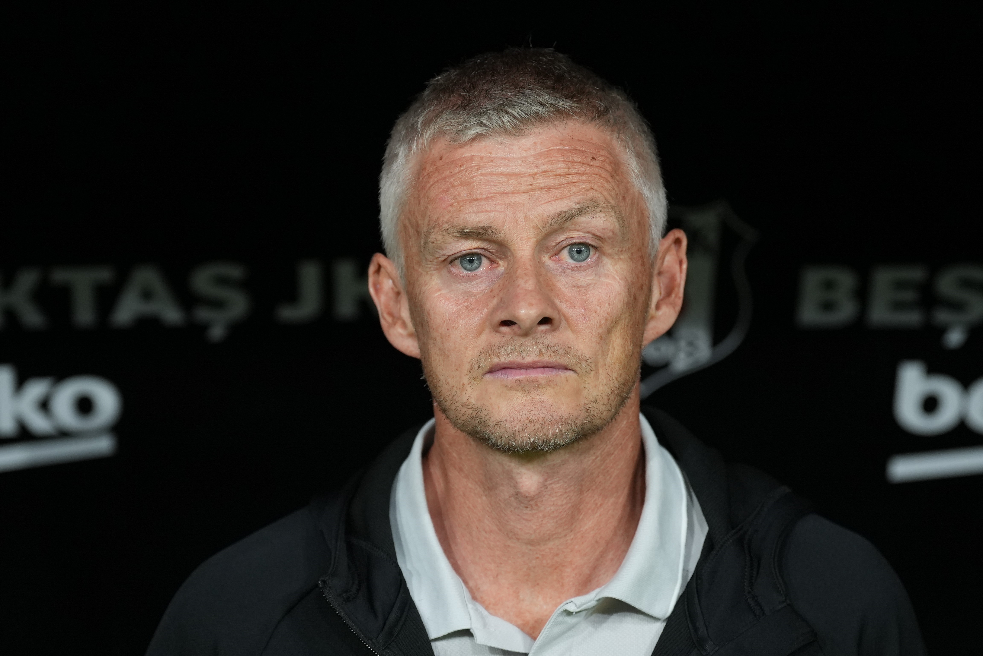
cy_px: 328
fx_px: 5024
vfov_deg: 7.5
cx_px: 492
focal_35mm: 184
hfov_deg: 11.2
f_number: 2.8
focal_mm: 123
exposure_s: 1/640
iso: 1600
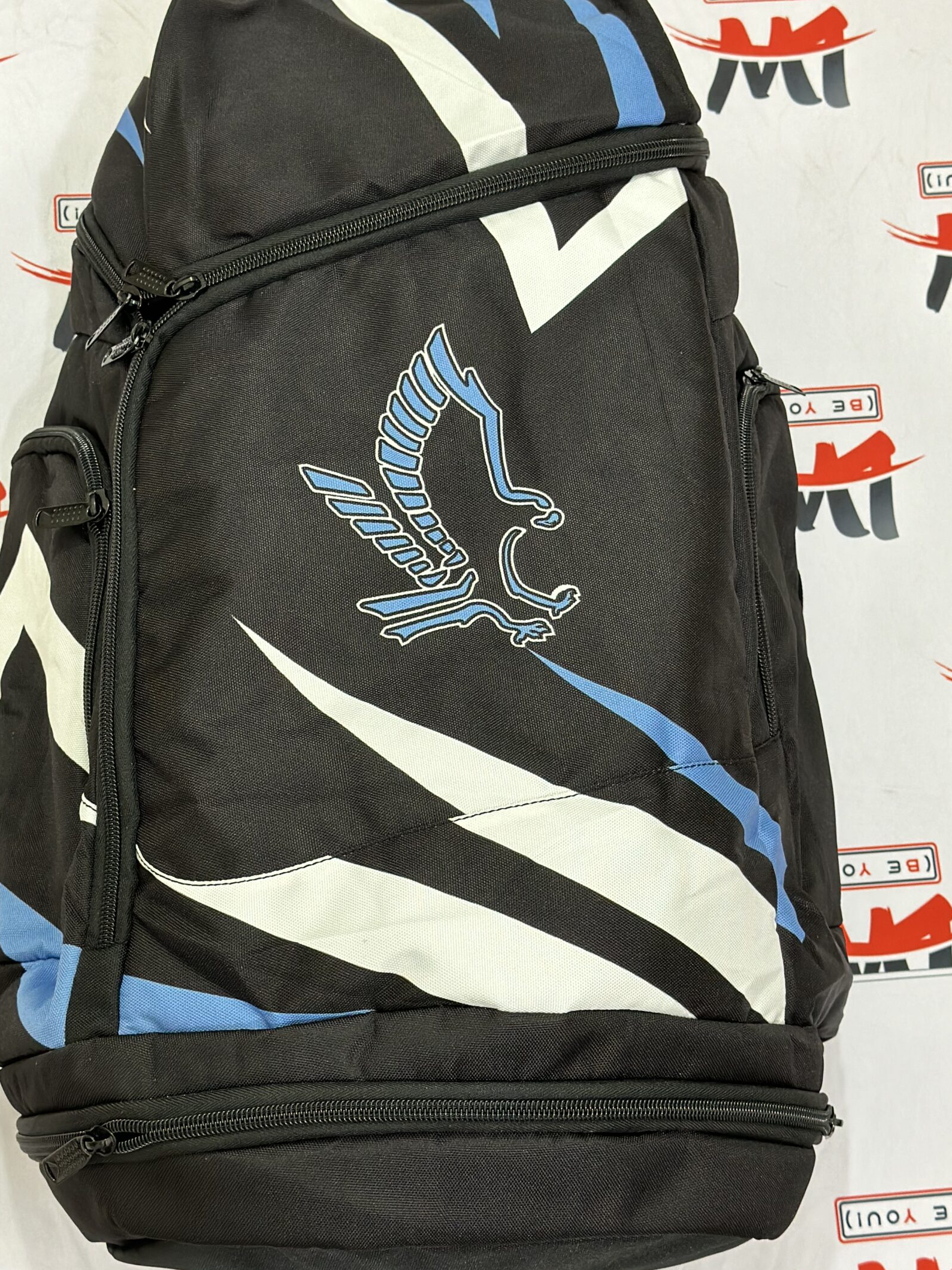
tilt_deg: -74.7
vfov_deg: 33.2
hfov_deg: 25.2
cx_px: 469
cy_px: 642
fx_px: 2127
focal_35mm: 58
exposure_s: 1/50
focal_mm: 6.86
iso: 250
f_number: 1.78
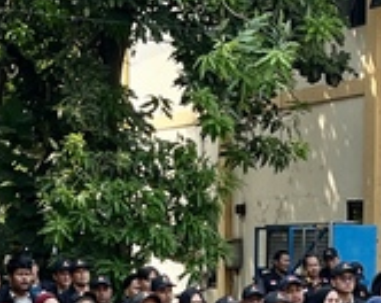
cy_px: 449
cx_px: 202
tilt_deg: -6.7
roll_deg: -1.1
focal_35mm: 138
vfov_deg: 10.8
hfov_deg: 14.0
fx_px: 1552
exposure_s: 1/777
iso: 50
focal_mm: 5.1
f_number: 1.6
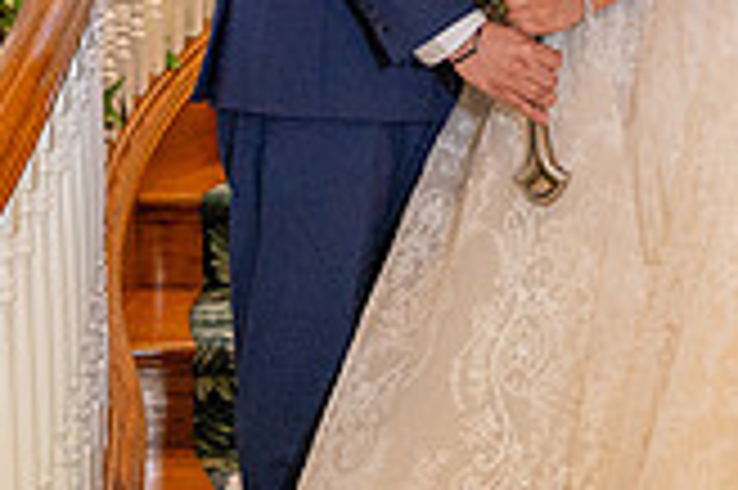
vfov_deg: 11.3
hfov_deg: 17.0
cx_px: 633
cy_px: -37
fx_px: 2437
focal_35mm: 119
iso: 640
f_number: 2.8
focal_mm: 24
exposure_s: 1/160
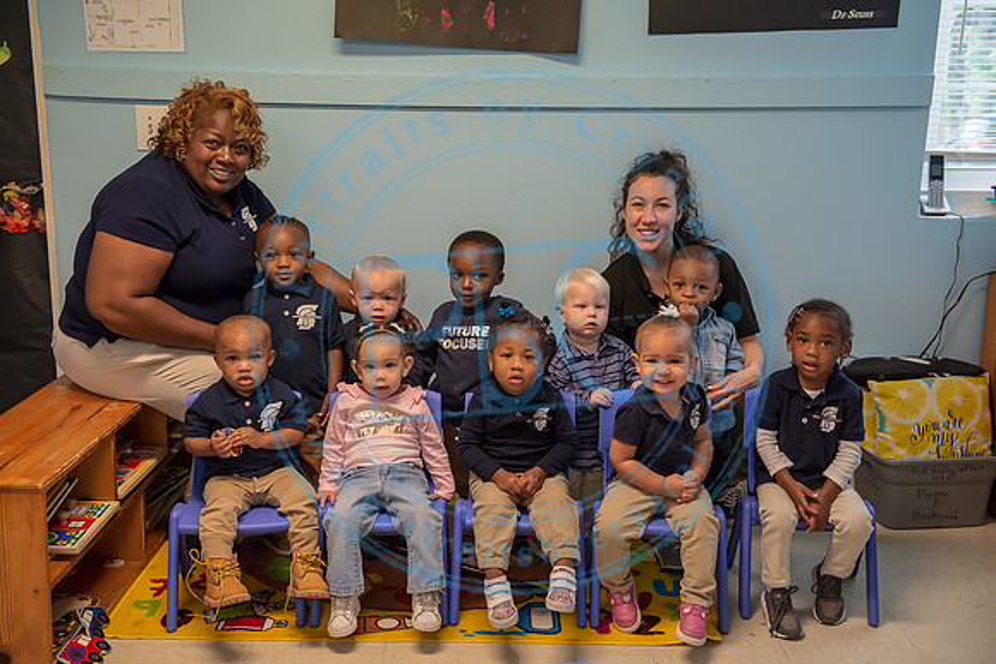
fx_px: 1162
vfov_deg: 31.9
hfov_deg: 46.4
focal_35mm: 42
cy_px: 332
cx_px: 498
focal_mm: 42
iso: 1250
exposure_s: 1/200
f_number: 4
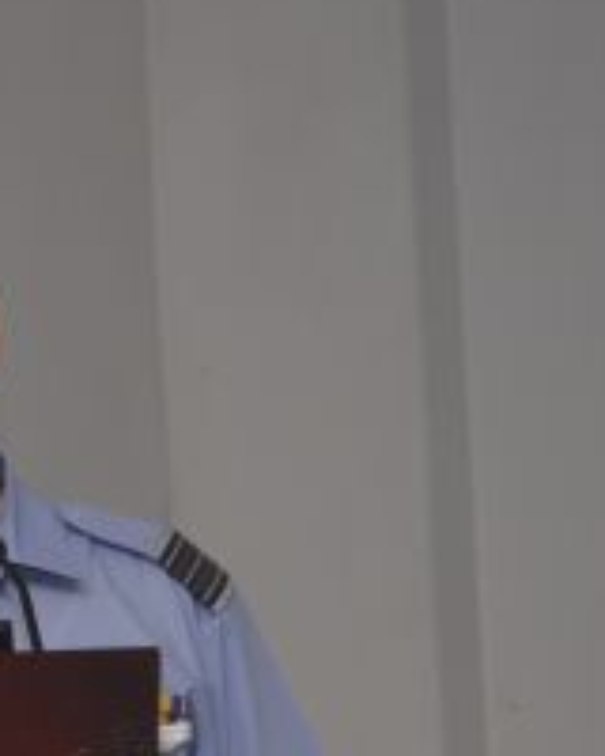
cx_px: -208
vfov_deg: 7.4
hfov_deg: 5.9
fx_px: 5864
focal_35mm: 262
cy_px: 605
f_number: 7.1
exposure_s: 1/160
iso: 200
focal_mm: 62
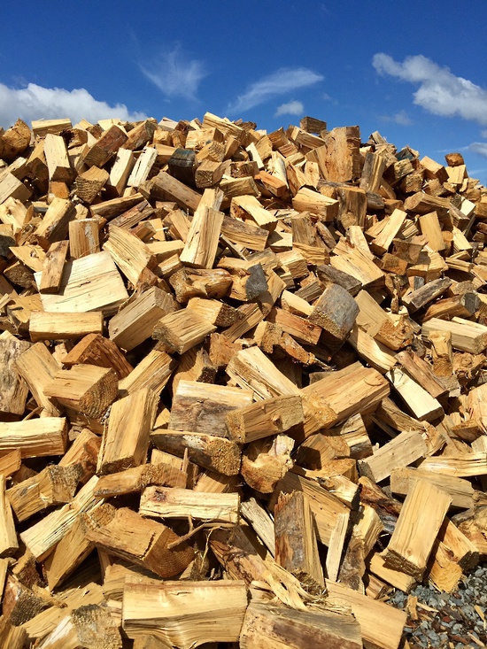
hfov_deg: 48.2
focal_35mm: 29
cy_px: 324
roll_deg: -0.2
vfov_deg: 61.7
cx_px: 244
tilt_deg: -7.4
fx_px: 544
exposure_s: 1/4950
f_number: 2.2
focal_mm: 4.15
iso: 32
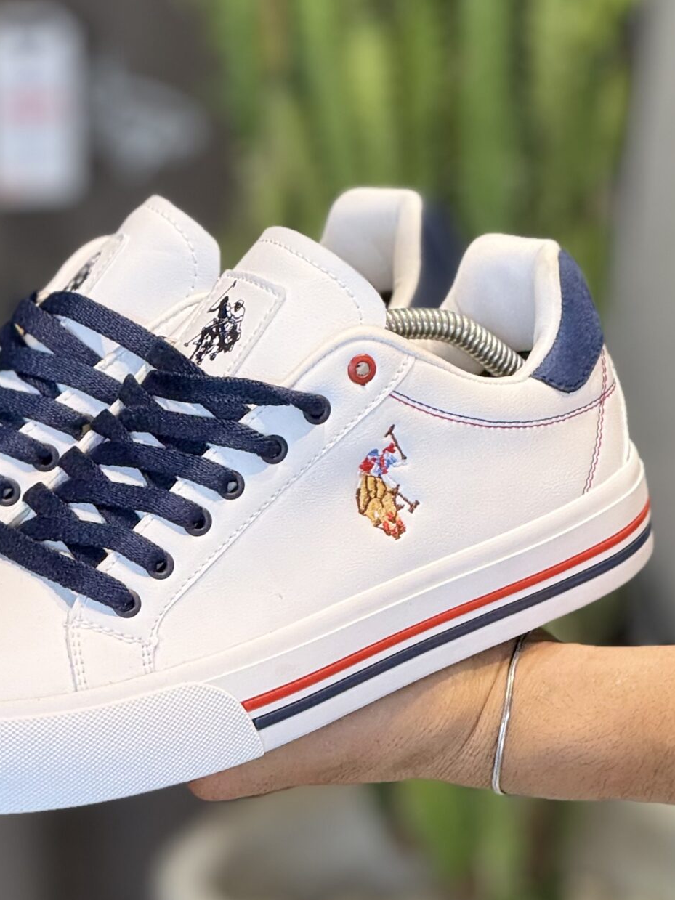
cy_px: 407
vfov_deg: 8.0
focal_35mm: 248
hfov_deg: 6.0
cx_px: 206
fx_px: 6449
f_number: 2.8
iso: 64
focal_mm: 15.66
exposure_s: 1/100
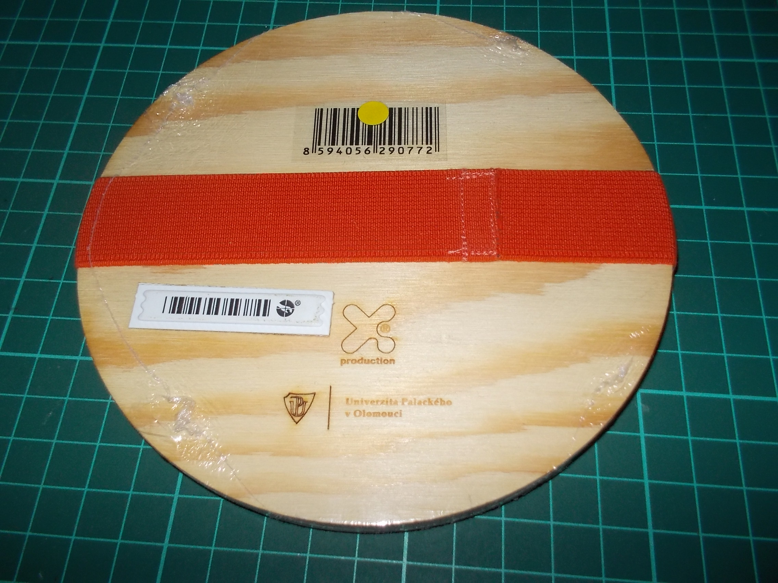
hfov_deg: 61.7
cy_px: 292
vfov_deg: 48.2
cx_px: 389
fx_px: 652
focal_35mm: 29
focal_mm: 4.1
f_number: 3.3
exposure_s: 1/30
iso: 200
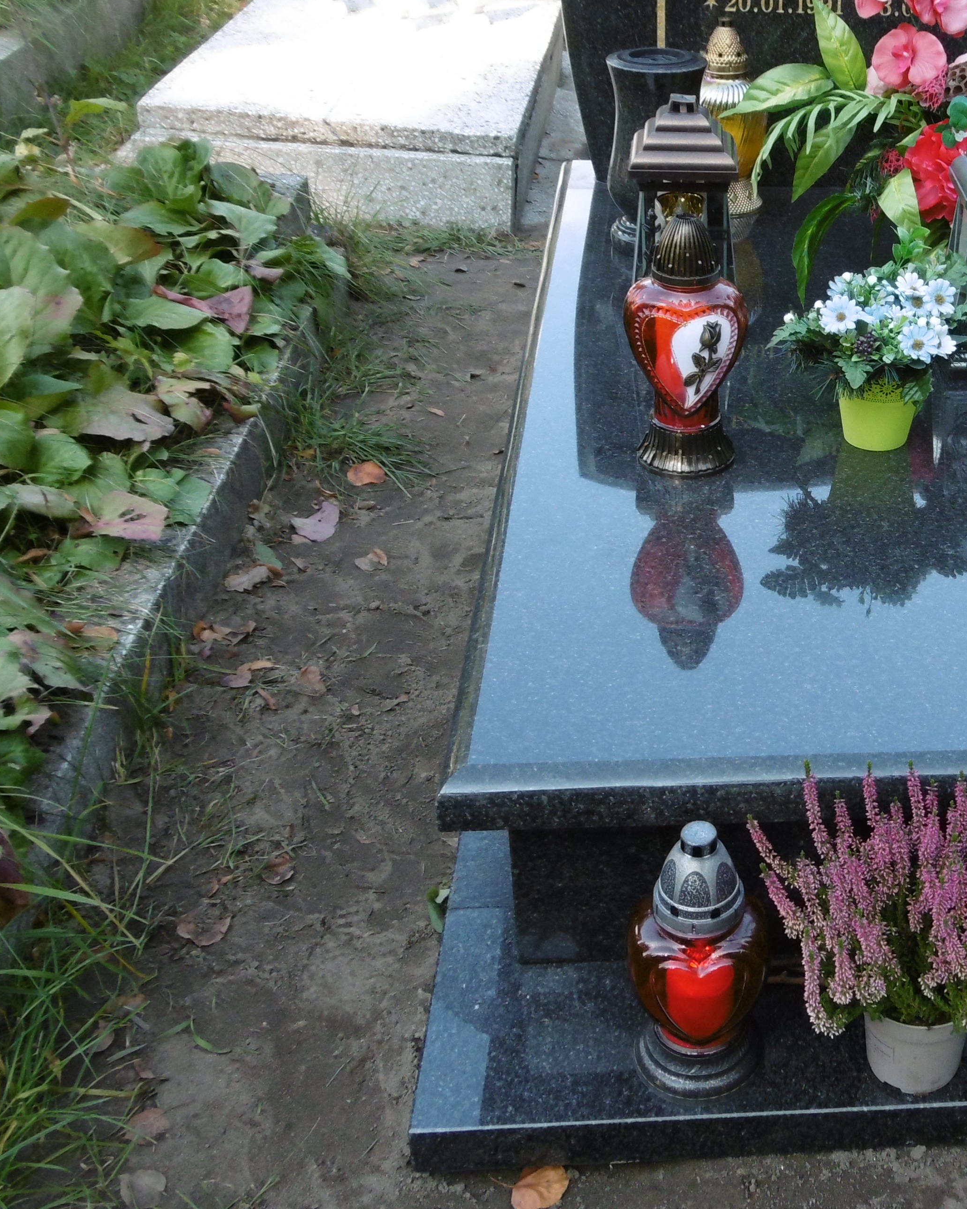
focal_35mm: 42
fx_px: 1503
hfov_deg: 33.9
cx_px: 861
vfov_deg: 43.7
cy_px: 502
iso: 100
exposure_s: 1/125
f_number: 3.1
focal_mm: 4.3
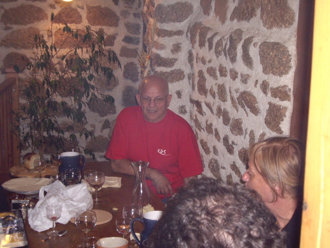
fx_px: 629
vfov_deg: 22.3
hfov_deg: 29.4
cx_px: 165
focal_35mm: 66
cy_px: 124
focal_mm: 10.7
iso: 200
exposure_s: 1/80
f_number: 3.6
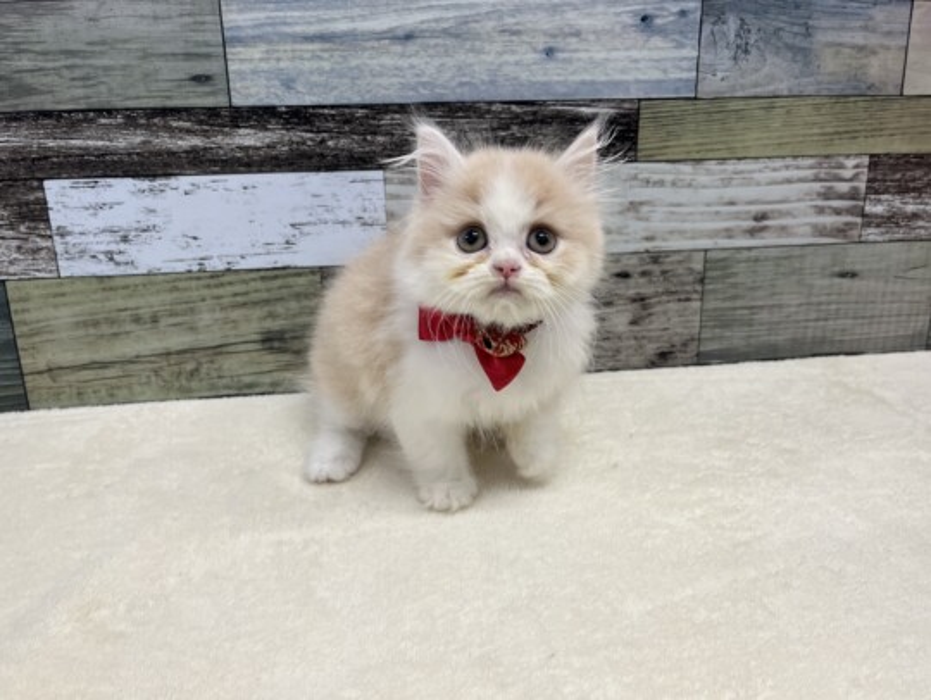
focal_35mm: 26
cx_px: 466
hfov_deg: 67.3
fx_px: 700
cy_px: 350
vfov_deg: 53.1
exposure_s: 1/100
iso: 100
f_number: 1.6
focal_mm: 5.1
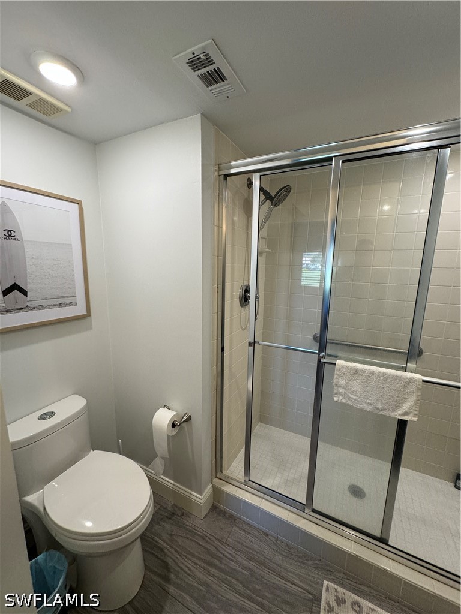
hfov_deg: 85.7
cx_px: 230
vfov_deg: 102.1
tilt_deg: -9.8
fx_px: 249
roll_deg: -0.1
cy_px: 307
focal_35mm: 14
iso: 200
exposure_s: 1/120
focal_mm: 2.22
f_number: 2.2
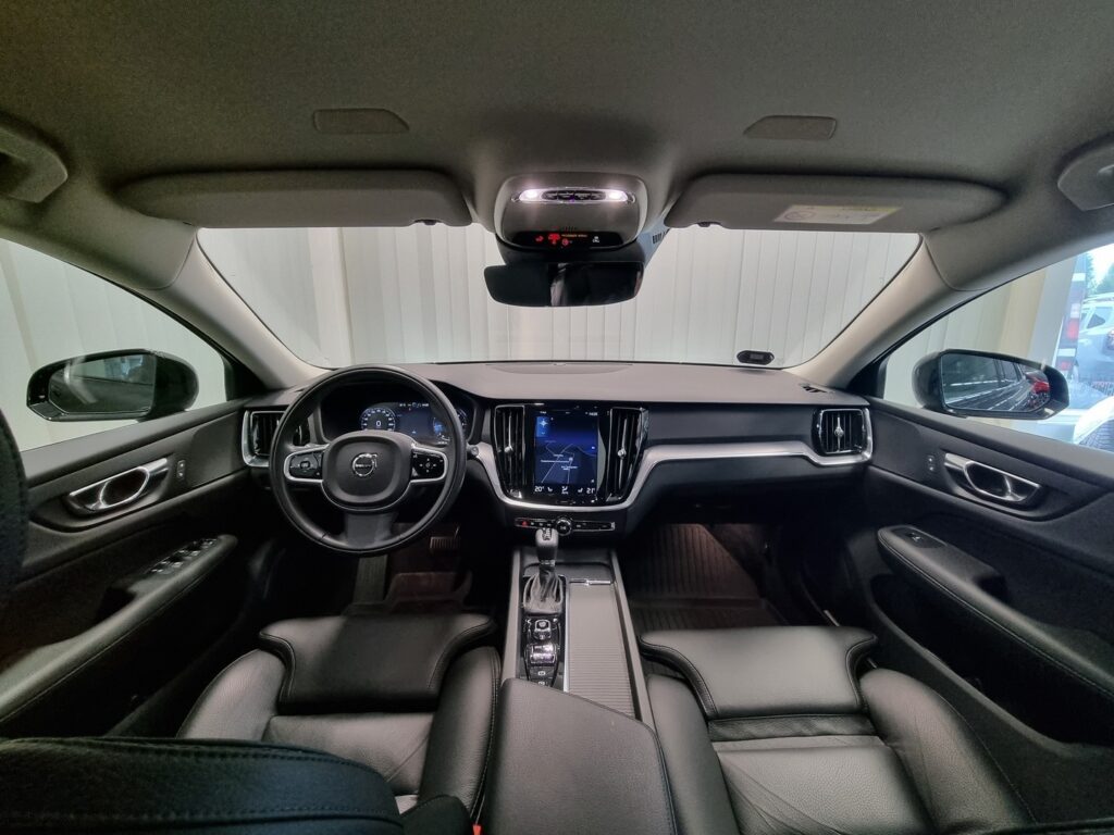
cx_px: 557
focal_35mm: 13
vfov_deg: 89.9
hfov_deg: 106.2
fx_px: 418
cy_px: 418
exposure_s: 1/50
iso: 400
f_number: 2.2
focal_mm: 2.2
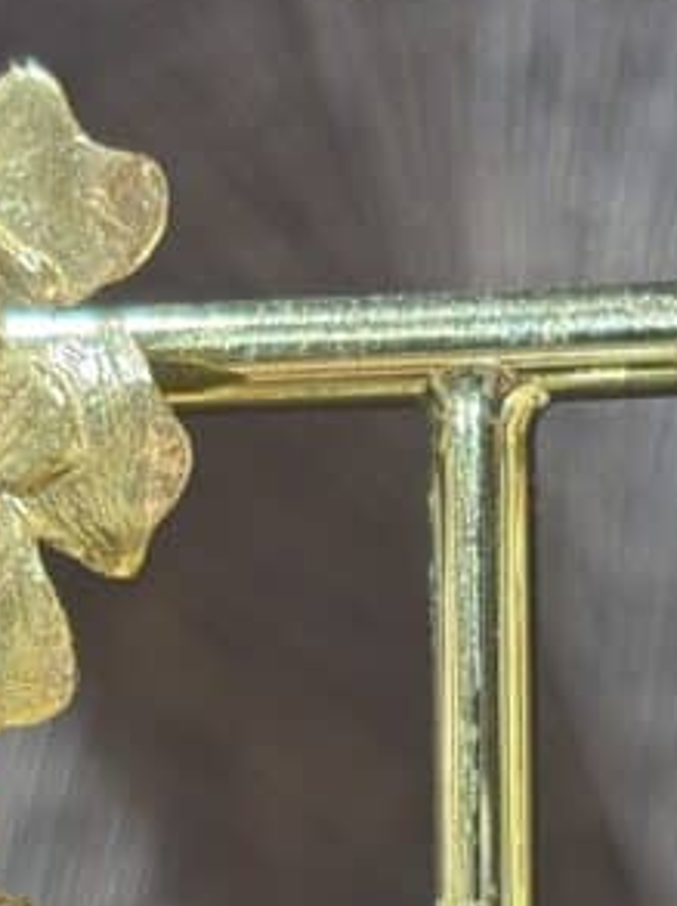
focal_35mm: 182
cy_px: 1240
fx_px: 4756
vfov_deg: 10.6
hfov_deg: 8.1
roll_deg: -0.1
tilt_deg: -1.9
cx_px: 501
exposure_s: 1/50
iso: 50
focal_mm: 5.96
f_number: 1.6
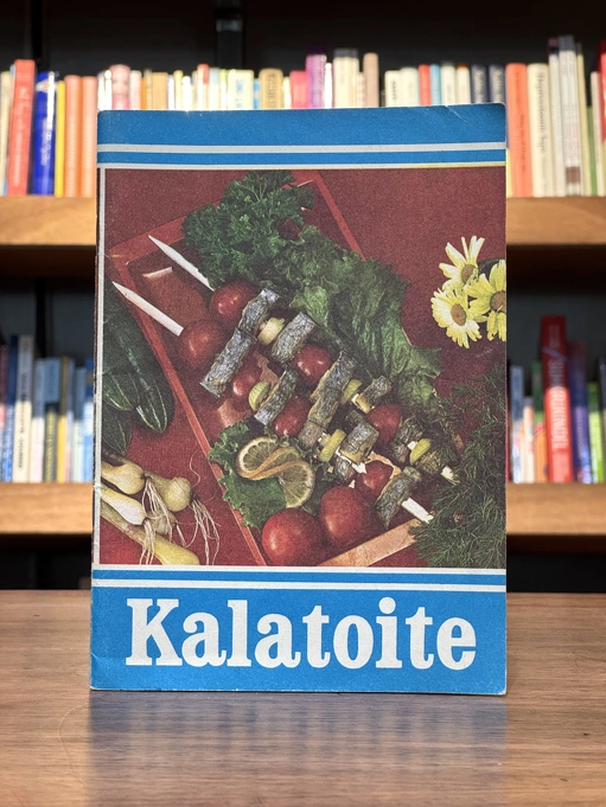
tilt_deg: +1.0
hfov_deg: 19.1
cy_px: 404
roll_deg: -0.6
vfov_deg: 25.3
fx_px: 1797
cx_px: 303
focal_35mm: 77
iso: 250
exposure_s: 1/66
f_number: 2.8
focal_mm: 9
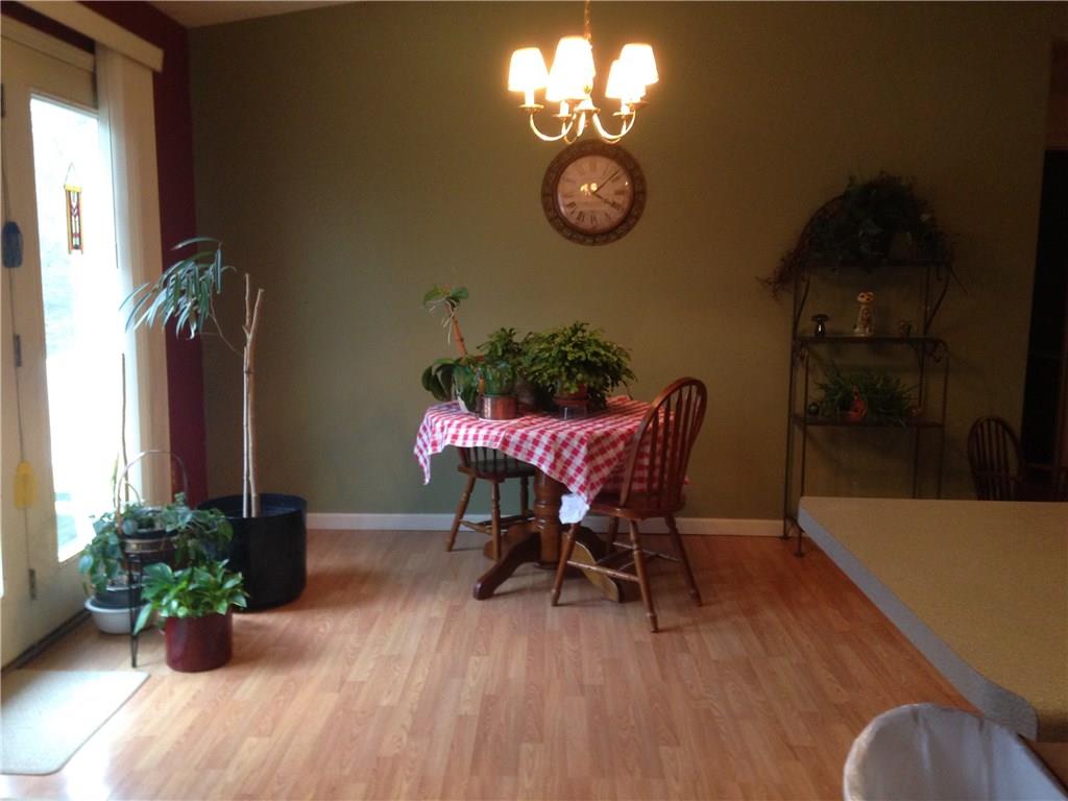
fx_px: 1018
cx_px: 534
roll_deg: -0.9
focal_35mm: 33
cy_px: 400
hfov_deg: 55.4
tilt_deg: -8.6
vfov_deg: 42.9
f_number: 2.4
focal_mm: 4.12
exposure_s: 1/20
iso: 160
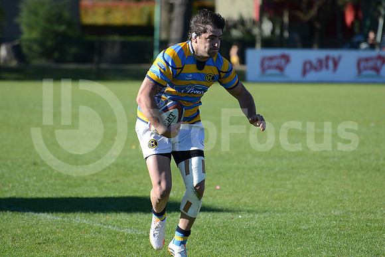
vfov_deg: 5.3
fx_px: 2781
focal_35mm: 260
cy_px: 128
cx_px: 192
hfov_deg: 7.9
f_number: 5.6
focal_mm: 260
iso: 320
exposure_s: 1/800
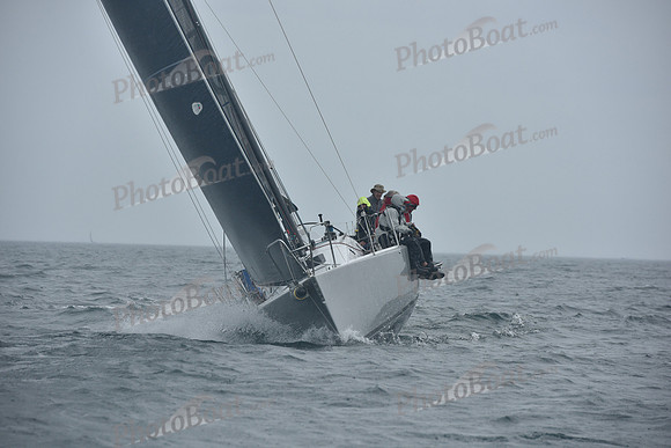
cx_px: 336
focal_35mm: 200
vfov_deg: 6.9
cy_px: 224
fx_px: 3728
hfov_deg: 10.3
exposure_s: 1/1000
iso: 320
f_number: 7.1
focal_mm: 200
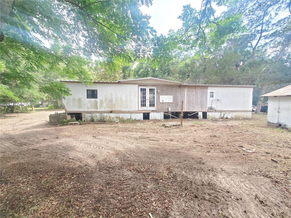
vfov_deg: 89.9
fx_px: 109
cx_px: 146
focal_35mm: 13
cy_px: 109
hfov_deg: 106.2
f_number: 2.2
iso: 80
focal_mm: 1.8
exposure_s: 1/100
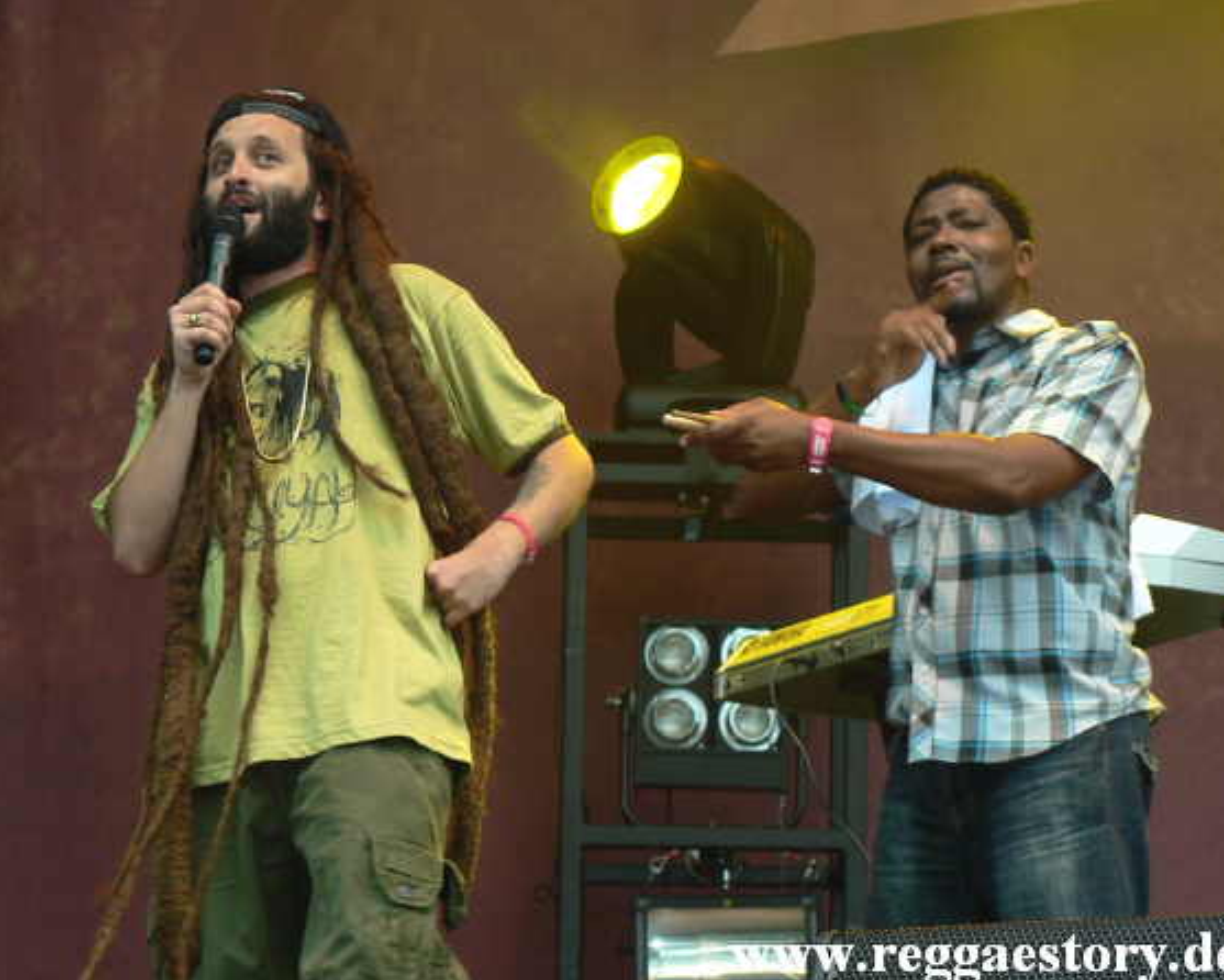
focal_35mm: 124
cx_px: 613
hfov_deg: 15.5
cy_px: 492
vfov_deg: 12.4
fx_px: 4494
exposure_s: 1/60
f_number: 3.2
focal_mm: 20.3
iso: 100
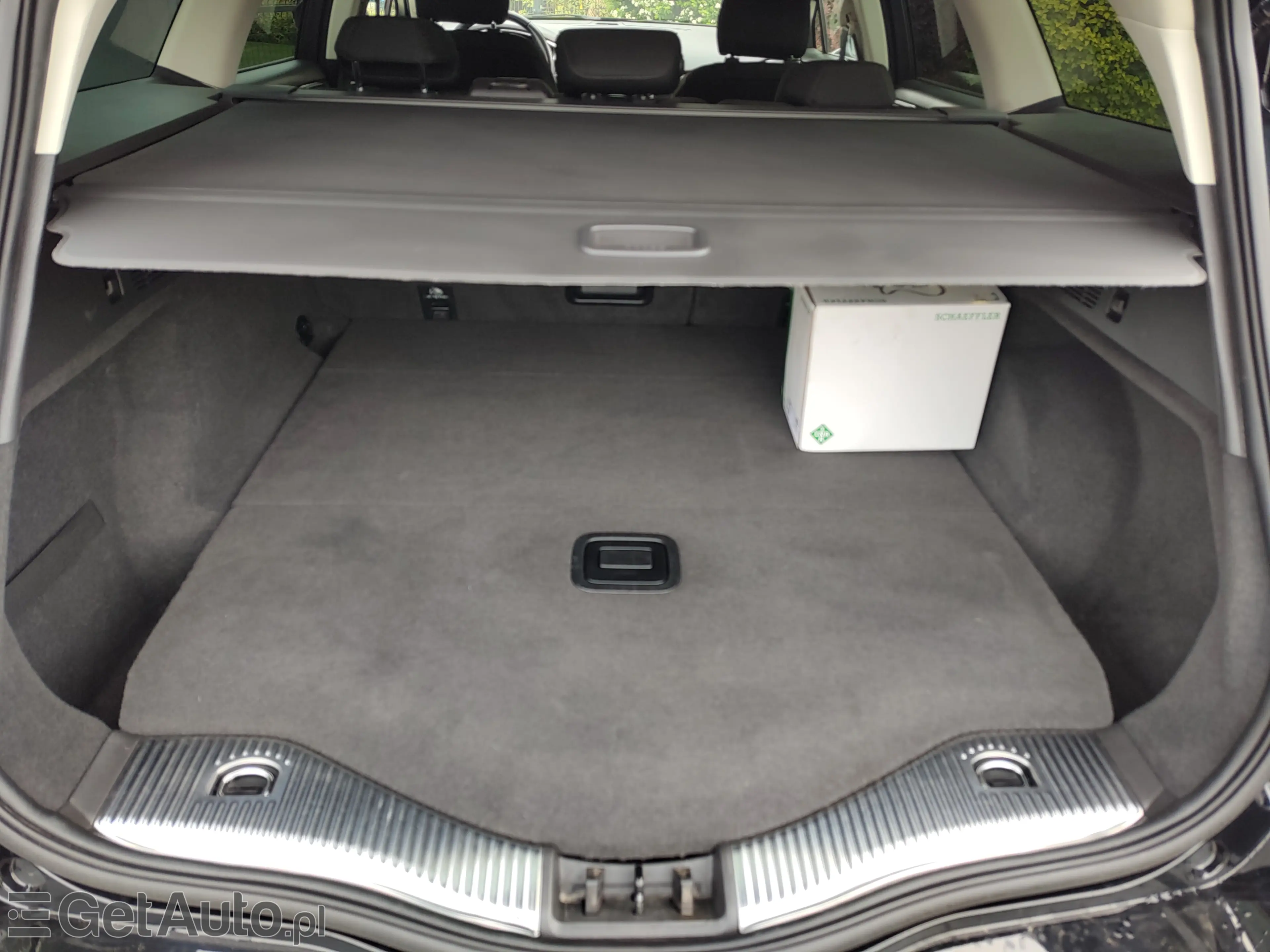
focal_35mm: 23
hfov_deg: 73.9
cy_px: 476
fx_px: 844
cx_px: 635
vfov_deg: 58.9
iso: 100
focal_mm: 5.56
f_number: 1.8
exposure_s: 1/136
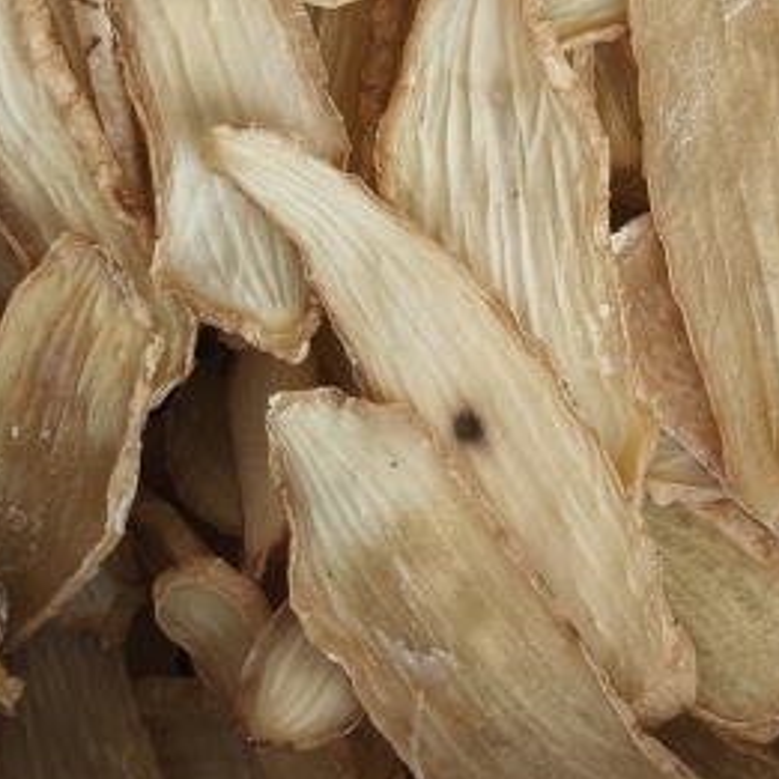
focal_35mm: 83
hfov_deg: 20.0
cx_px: 839
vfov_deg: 19.1
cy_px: -273
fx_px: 2113
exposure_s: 1/211
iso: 80
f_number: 1.6
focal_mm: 5.84
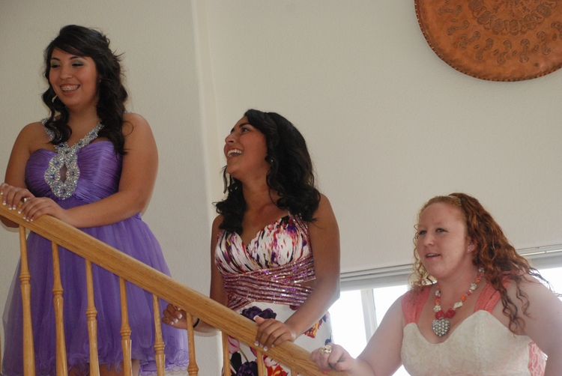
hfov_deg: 20.6
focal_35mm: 99
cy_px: 188
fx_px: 1547
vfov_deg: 13.9
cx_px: 281
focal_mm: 66
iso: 1600
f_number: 5.6
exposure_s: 1/160
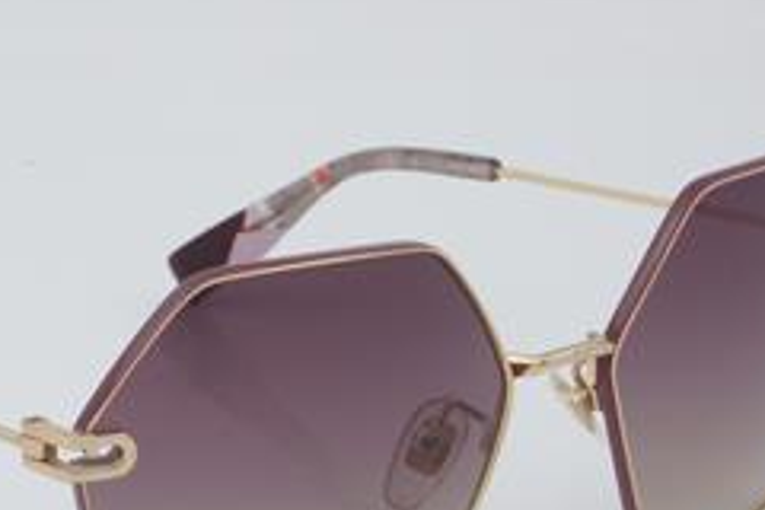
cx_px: 265
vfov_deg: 10.9
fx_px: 2656
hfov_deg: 16.4
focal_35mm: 125
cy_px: 402
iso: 100
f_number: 32
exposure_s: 1/3
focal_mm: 50
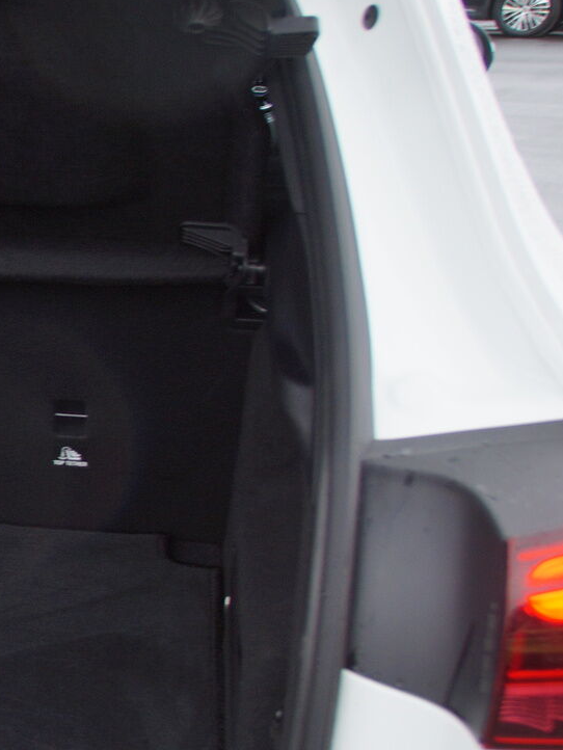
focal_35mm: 69
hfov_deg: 17.9
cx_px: -394
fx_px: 1495
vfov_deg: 28.1
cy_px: 450
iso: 160
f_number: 4
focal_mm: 18
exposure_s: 1/60
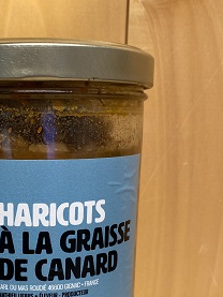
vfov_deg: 37.3
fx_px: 429
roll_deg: -1.1
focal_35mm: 50
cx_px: 28
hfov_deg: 28.2
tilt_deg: -13.5
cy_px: 220
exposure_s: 1/50
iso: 100
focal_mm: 4.25
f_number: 1.8
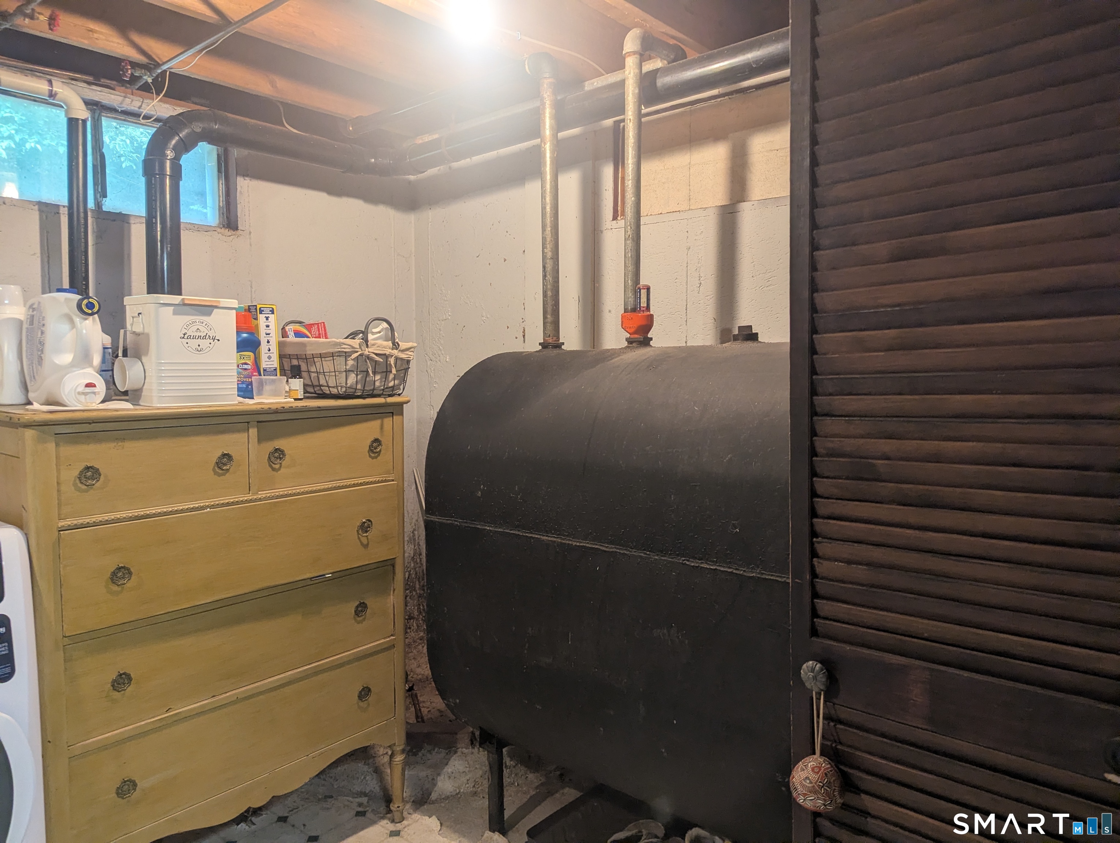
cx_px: 560
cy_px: 422
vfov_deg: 56.9
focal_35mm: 24
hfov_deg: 71.5
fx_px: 778
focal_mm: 6.81
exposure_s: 1/120
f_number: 1.85
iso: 535
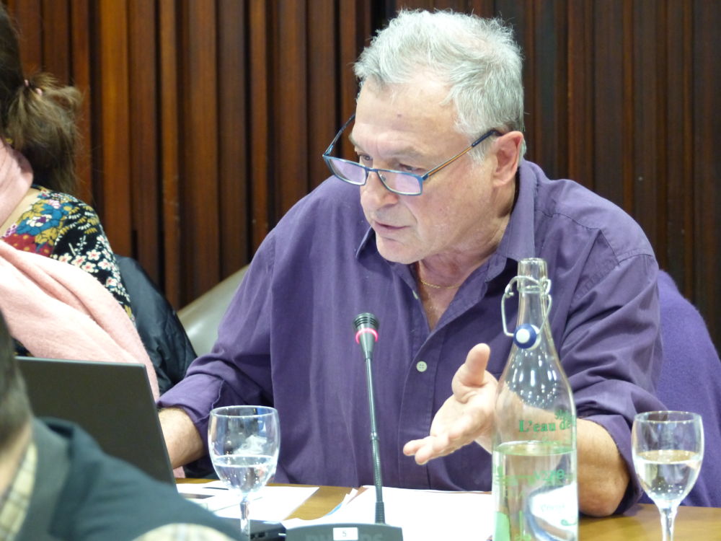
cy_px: 270
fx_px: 5290
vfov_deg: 5.9
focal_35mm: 254
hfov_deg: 7.8
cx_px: 360
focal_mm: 45.7
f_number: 2.8
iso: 400
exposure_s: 1/15
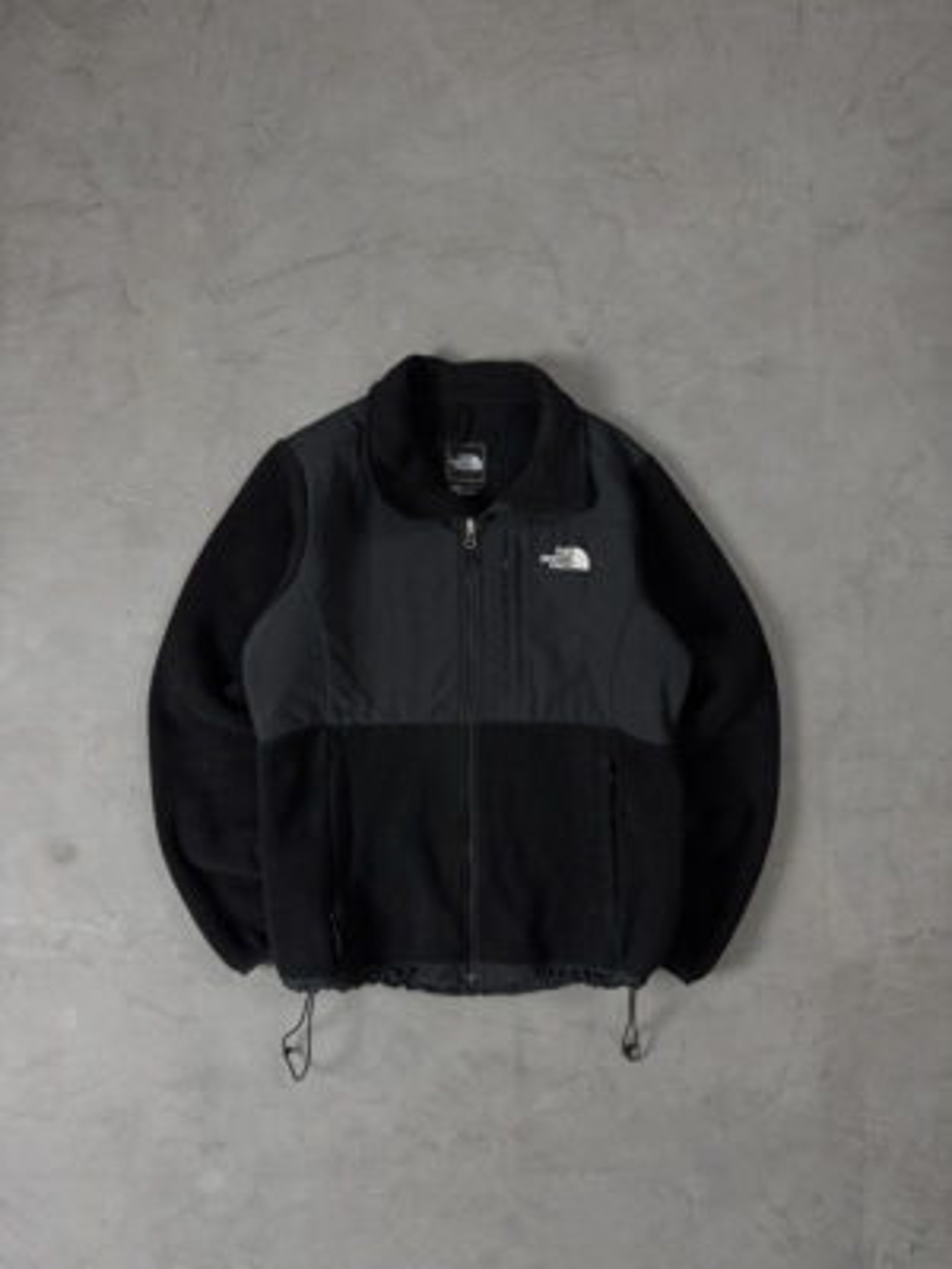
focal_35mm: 24
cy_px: 634
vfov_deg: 71.6
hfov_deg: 56.8
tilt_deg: -83.9
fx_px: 880
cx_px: 476
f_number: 1.78
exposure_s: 1/60
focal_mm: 6.76
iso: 160
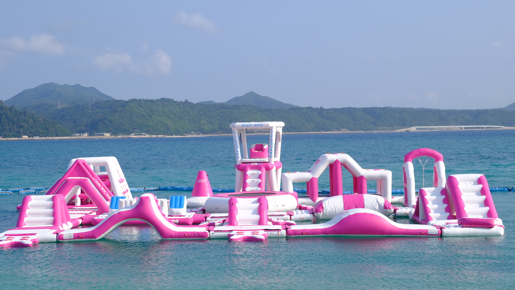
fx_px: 1024
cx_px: 256
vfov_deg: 16.1
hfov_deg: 28.2
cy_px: 130
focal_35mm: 75
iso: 200
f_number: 5
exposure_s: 1/850
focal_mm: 47
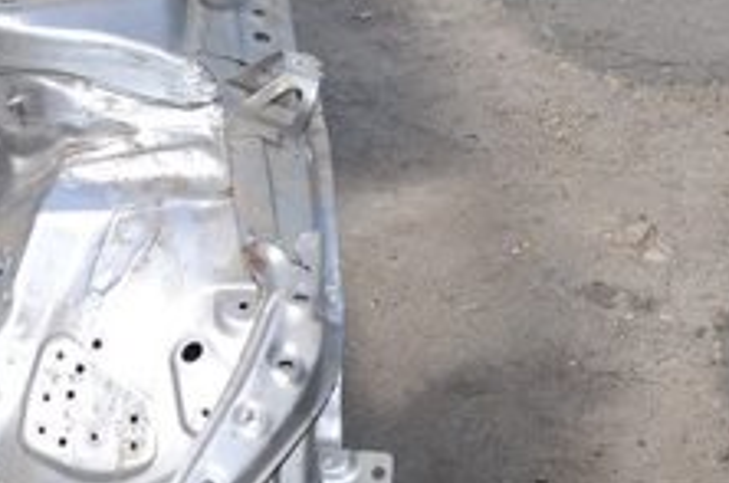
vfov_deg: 17.2
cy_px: 407
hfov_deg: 25.3
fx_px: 1576
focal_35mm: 78
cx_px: 82
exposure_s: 1/200
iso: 100
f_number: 5
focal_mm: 18
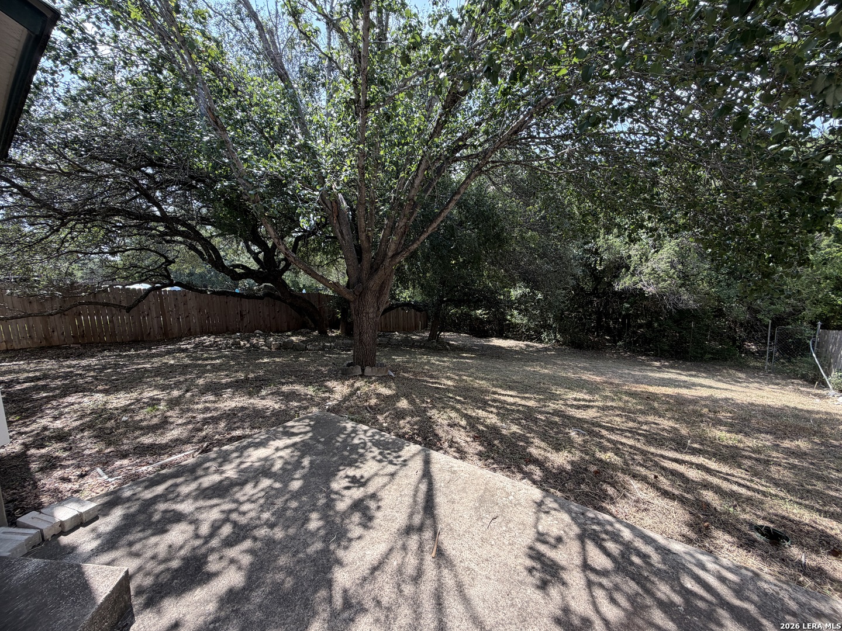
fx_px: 341
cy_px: 316
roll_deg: +1.7
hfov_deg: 102.1
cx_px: 421
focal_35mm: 14
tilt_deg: -7.5
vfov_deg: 85.7
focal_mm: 2.22
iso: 40
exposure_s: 1/232
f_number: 2.2
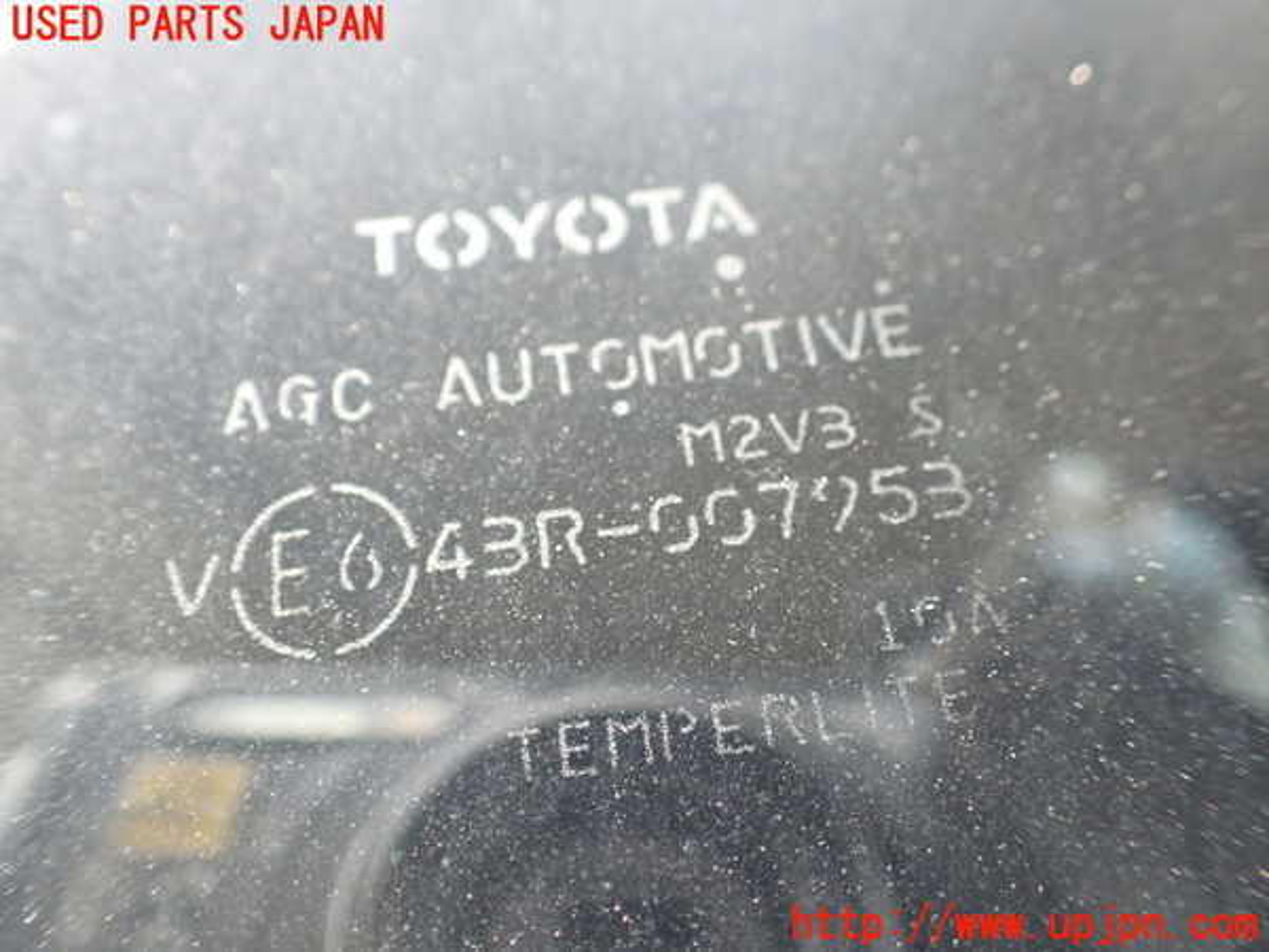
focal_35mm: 30
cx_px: 634
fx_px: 1100
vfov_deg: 46.8
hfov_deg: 60.0
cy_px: 476
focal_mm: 5.4
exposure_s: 1/100
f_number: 2.3
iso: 800
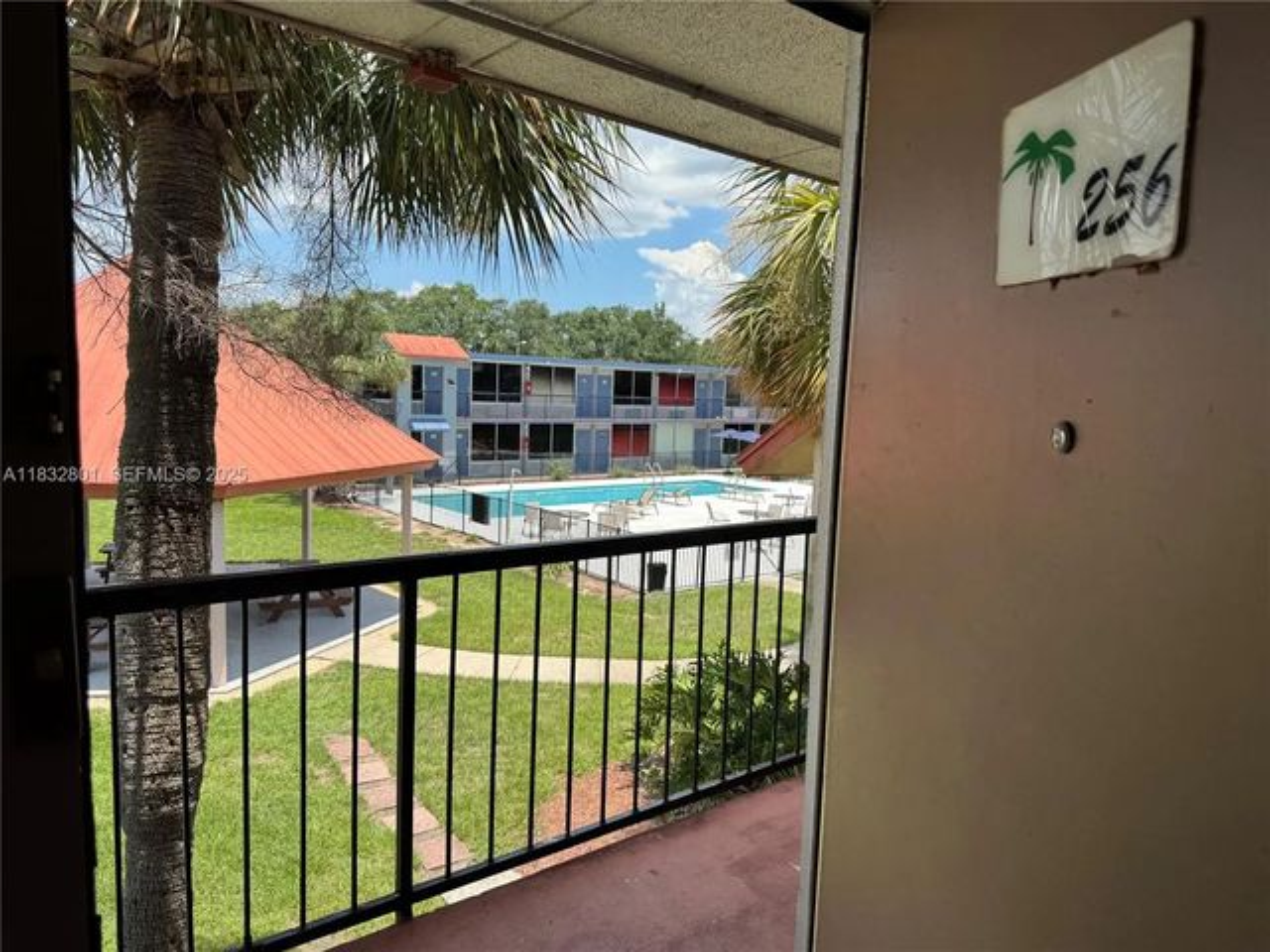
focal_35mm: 24
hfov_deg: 71.6
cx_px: 635
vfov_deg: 56.8
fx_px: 881
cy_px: 476
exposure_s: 1/2833
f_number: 1.78
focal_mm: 6.76
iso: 80
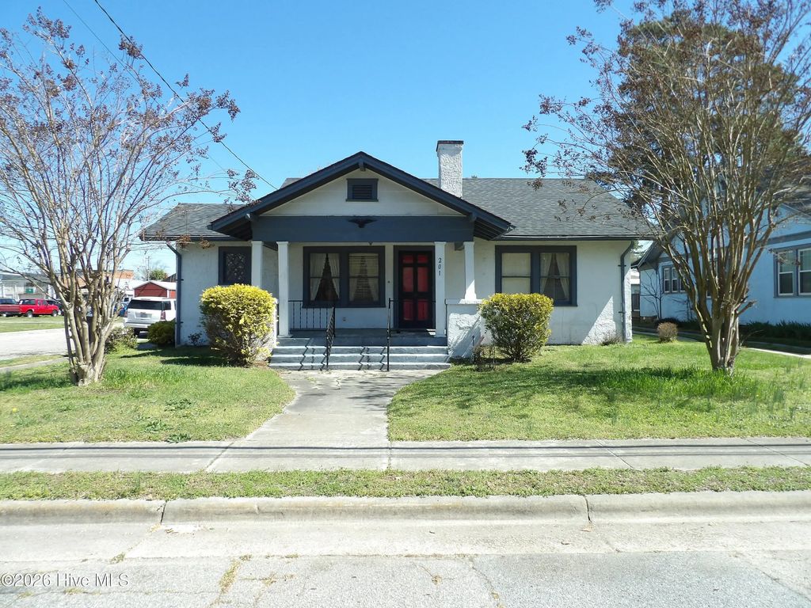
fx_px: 562
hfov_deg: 71.6
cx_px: 406
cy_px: 304
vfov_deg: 56.8
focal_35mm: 24
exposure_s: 1/629
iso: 100
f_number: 3.2
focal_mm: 4.3
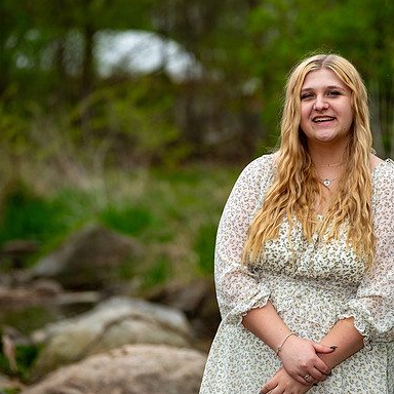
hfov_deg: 7.0
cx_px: 236
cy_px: 198
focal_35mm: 249
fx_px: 3206
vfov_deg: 7.0
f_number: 4
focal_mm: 129.2
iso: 250
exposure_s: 1/400
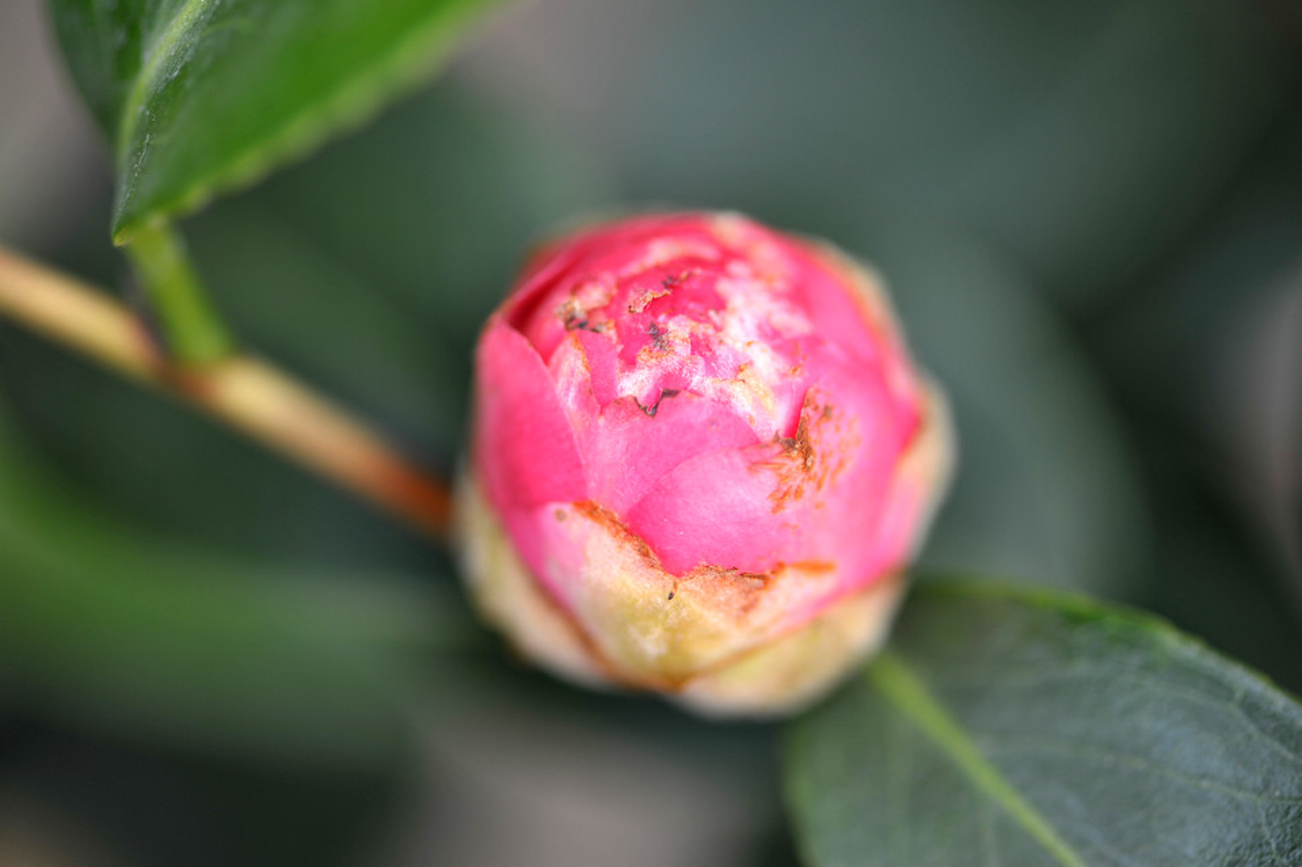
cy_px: 425
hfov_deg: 18.3
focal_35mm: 112
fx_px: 4048
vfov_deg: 12.2
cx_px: 692
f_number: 3.8
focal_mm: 105
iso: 200
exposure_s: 1/320
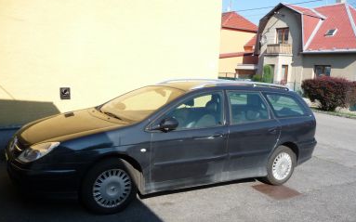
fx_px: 301
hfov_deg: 61.3
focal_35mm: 31
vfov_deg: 40.5
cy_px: 124
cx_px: 178
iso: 200
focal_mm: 4.7
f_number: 3.3
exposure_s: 1/1300
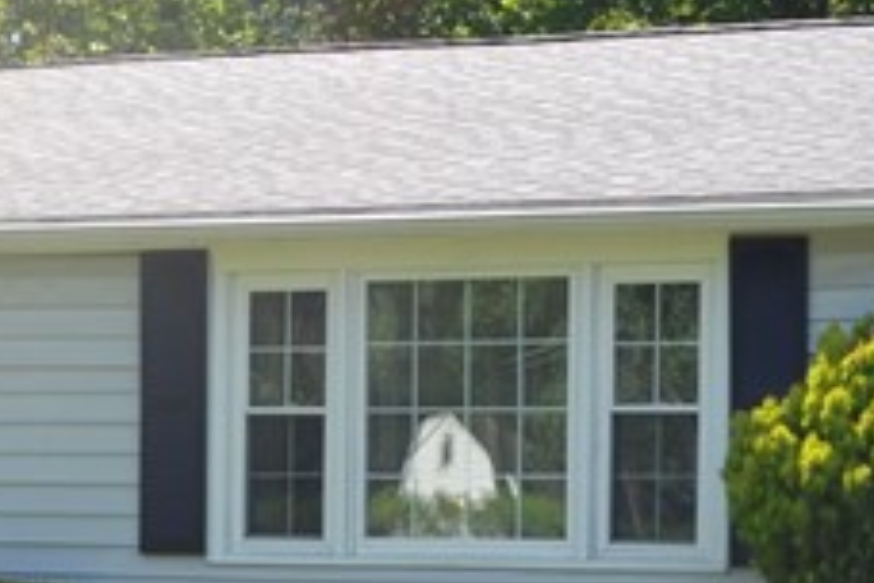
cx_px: 337
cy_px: 598
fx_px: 3471
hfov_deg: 14.3
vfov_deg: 9.5
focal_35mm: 143
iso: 100
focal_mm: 20
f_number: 6.3
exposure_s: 1/160
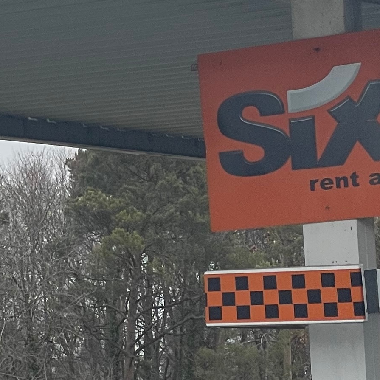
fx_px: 2571
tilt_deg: +7.3
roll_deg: +2.9
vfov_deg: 8.5
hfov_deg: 8.3
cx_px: -155
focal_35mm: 207
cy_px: 138
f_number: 2
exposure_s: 1/978
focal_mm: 6
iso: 25
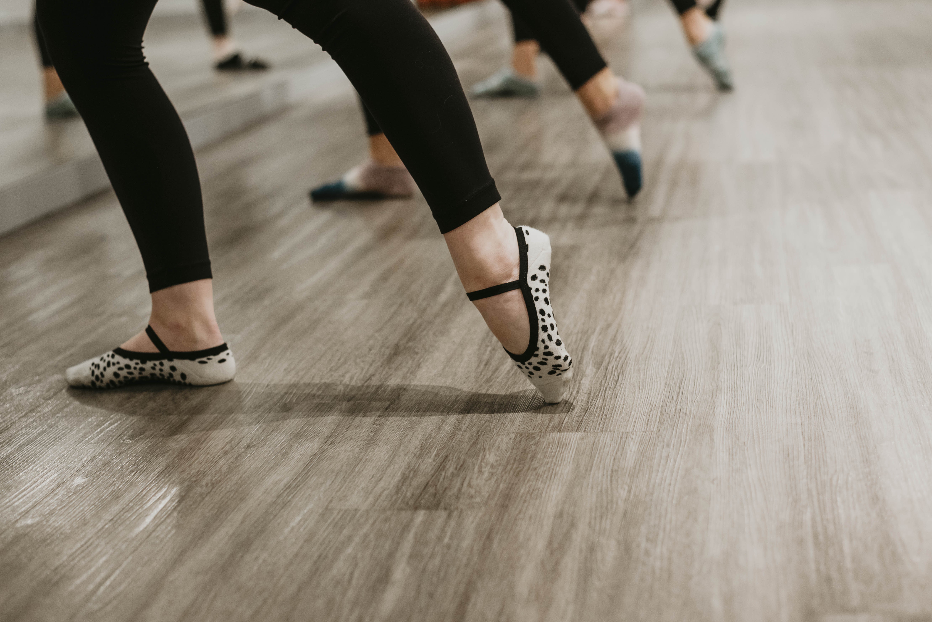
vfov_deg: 23.6
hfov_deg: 34.8
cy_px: 311
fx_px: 1488
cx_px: 466
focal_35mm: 57
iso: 400
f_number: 2.8
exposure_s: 1/200
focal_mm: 50
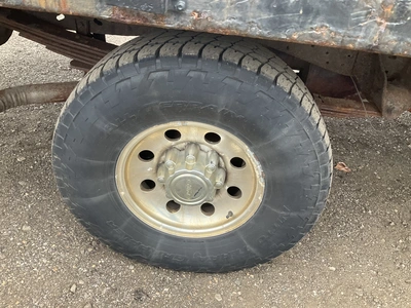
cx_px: 206
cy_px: 154
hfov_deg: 61.7
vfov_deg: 48.2
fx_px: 344
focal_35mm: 29
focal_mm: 3
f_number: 1.8
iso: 50
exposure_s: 1/122
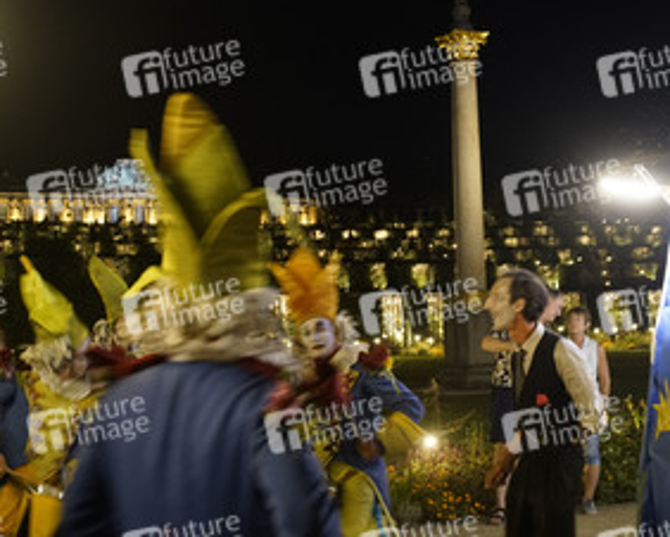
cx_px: 358
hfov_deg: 31.4
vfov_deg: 25.4
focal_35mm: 60
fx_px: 1191
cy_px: 247
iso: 3200
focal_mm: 40
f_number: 4.5
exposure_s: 1/20
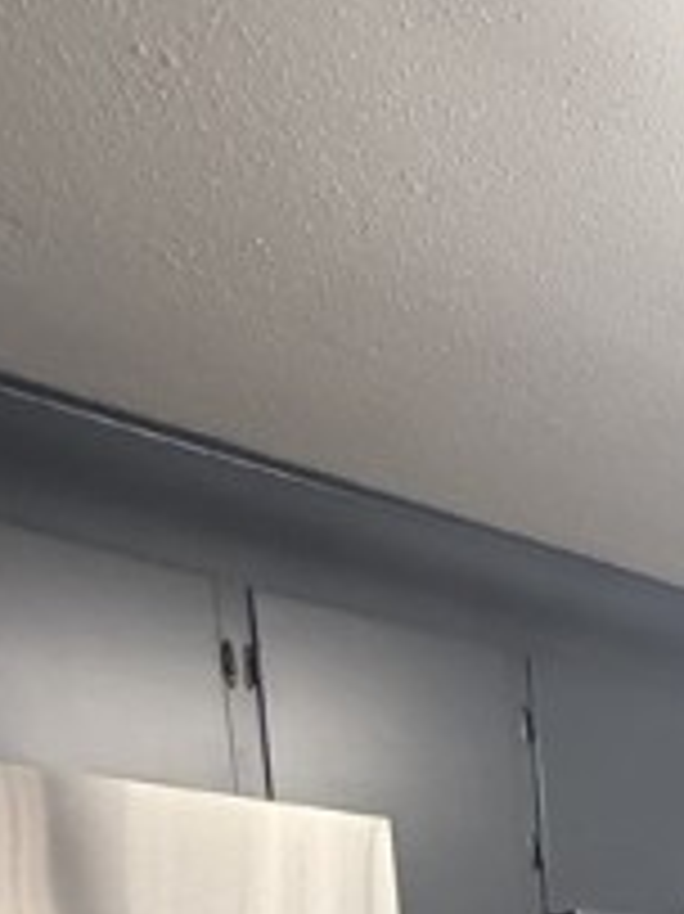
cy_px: 1391
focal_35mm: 53
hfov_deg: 23.3
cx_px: 958
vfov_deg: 26.0
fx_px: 1398
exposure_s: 1/60
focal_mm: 2.22
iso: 500
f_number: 2.2
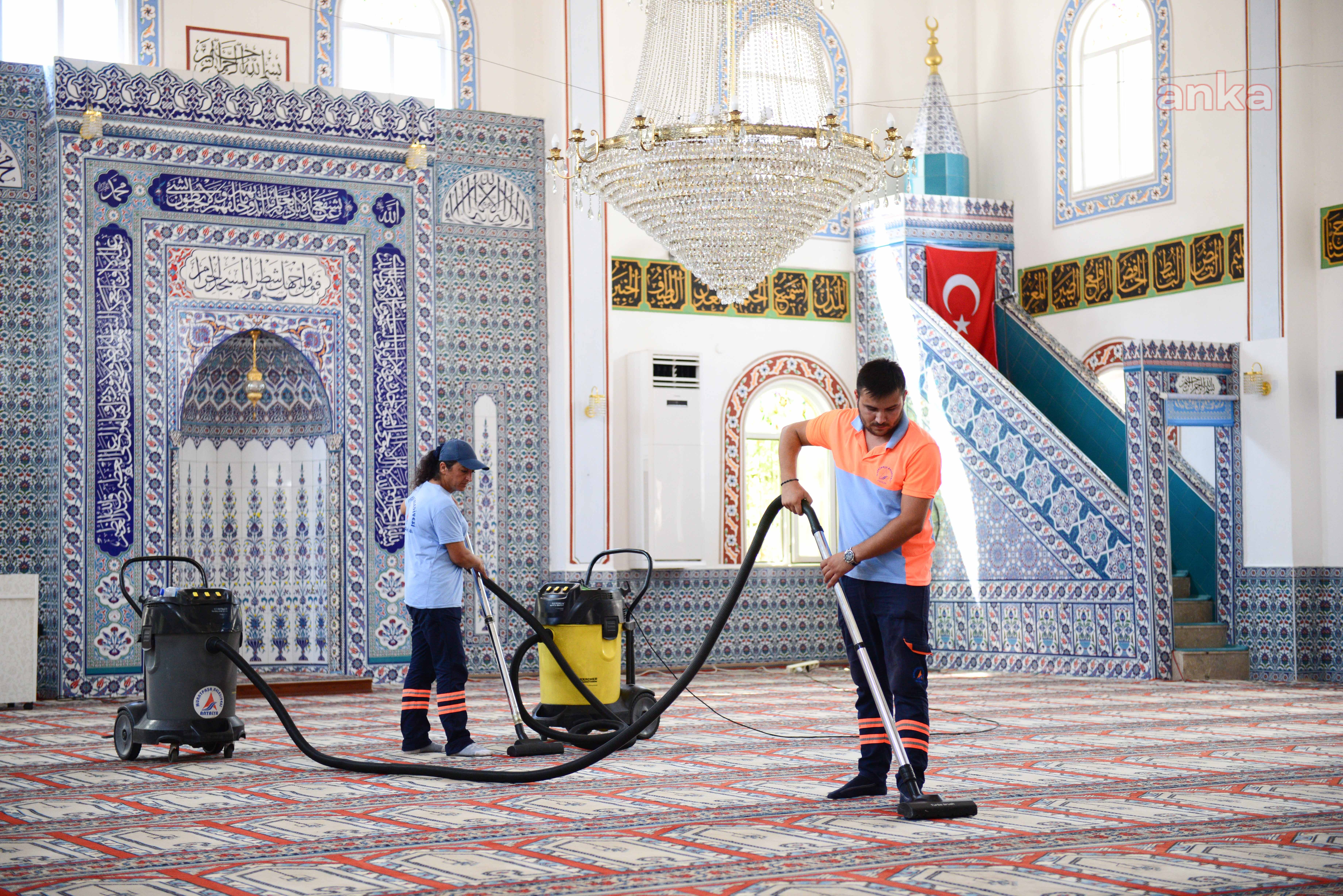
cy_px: 448
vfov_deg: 22.6
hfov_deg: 33.4
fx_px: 2239
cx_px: 672
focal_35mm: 60
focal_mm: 60
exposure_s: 1/320
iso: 1600
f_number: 2.8
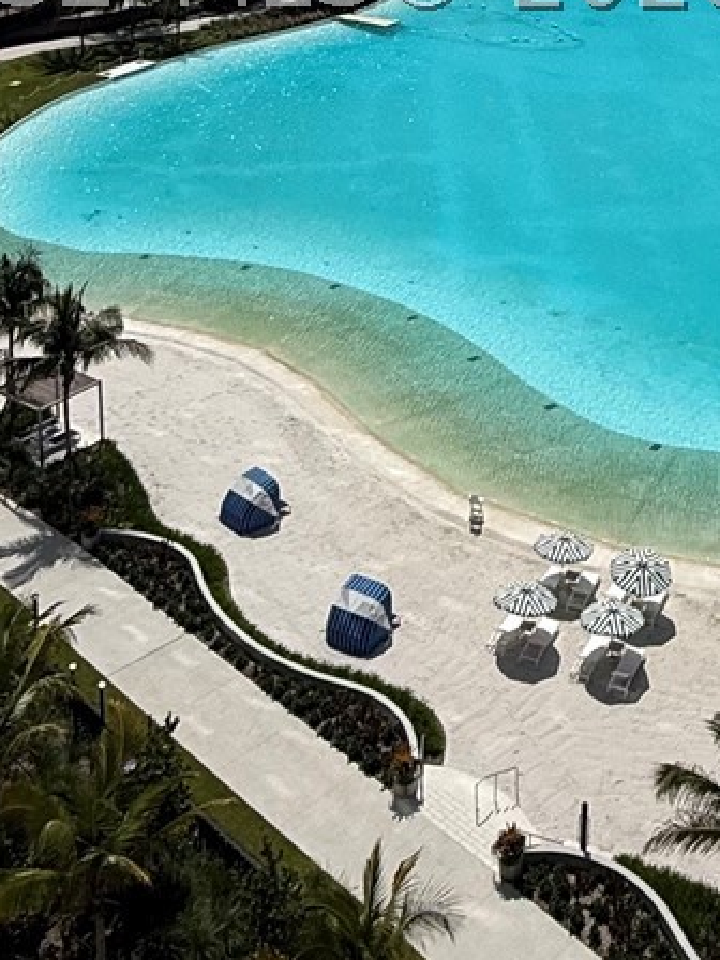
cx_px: 626
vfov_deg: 34.3
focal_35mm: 50
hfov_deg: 28.2
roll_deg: -2.6
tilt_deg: -10.8
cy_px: -28
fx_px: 1387
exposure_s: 1/6173
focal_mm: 2.22
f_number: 2.2
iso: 40
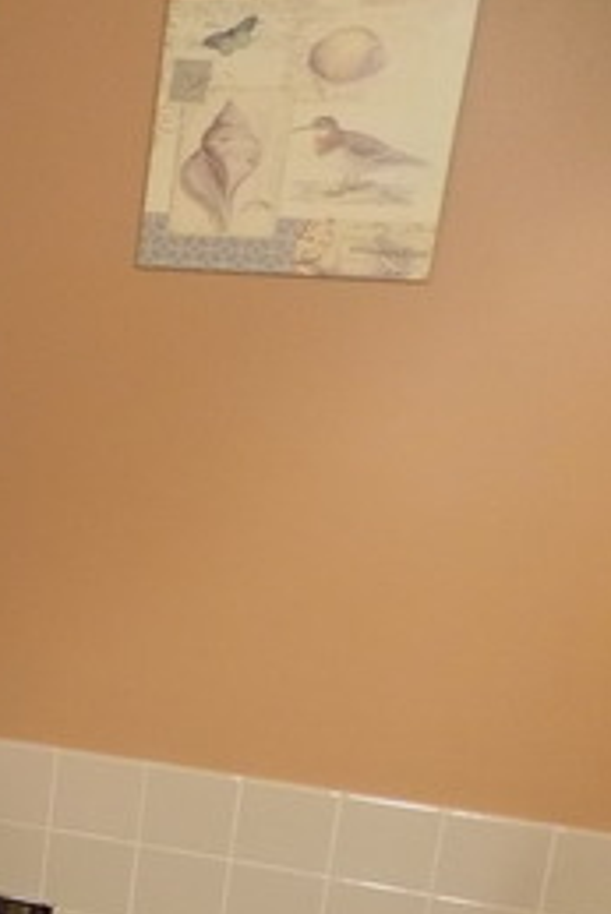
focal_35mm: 59
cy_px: 614
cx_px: -498
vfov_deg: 33.6
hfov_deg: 18.1
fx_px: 1500
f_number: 3.1
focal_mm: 4
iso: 400
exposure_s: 1/13
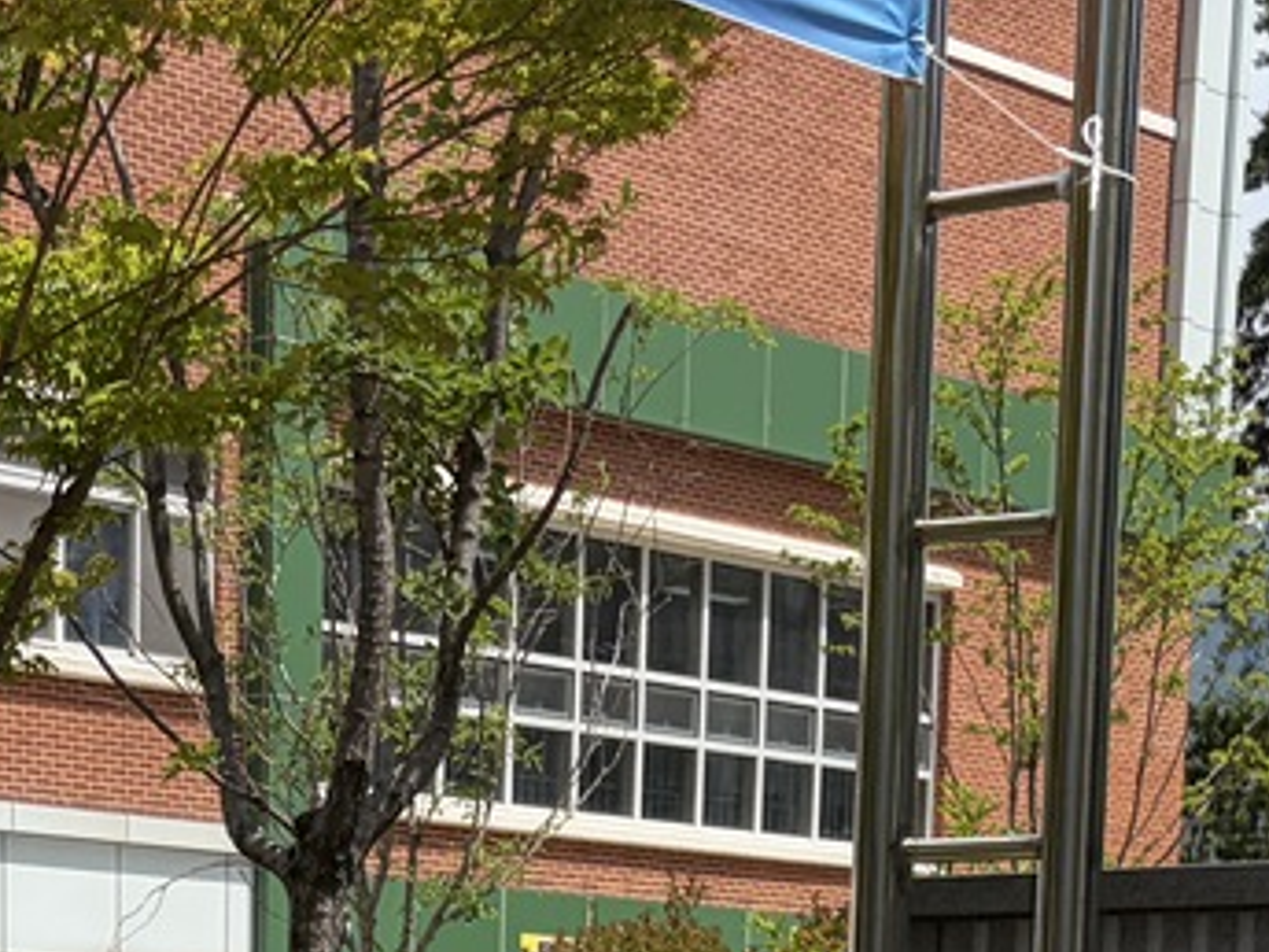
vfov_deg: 12.0
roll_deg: +1.3
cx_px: 299
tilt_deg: -15.1
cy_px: 1972
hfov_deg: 18.1
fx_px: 3959
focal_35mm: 108
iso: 50
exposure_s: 1/3623
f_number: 1.6
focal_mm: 5.96
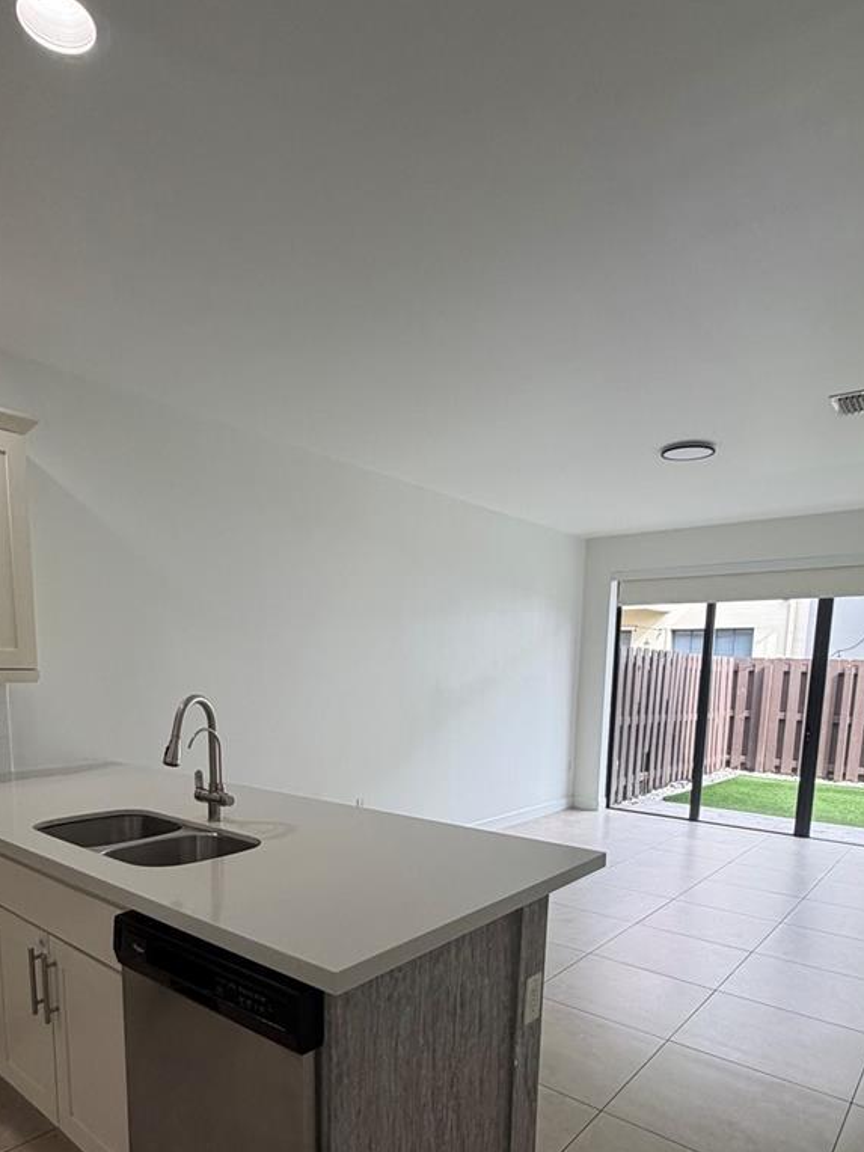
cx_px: 378
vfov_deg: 73.7
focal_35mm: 22
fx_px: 732
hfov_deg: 60.9
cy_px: 781
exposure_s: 1/120
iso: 200
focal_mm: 2.22
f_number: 2.2
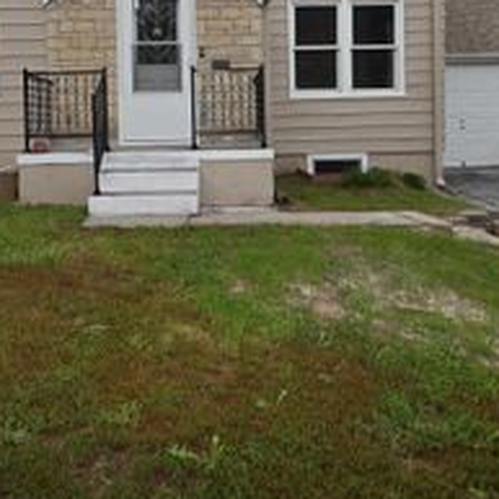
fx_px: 538
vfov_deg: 48.0
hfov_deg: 49.7
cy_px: 131
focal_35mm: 33
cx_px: 222
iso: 125
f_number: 5.6
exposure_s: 1/125
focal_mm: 10
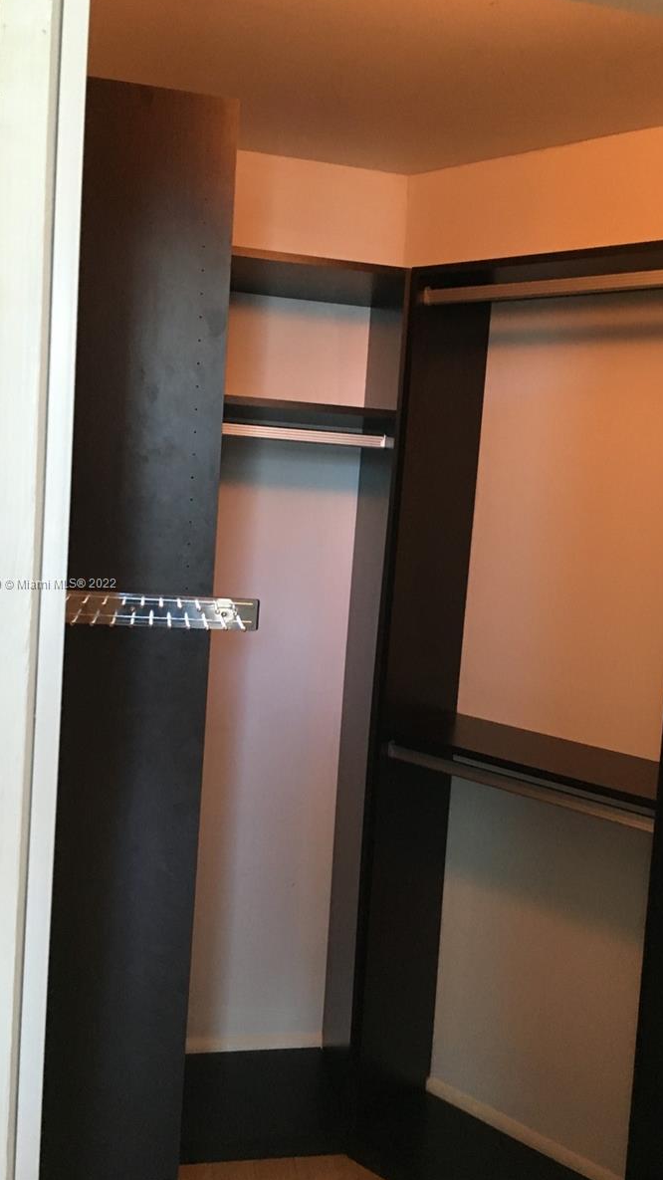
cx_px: 382
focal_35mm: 32
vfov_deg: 61.0
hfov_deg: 36.6
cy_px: 585
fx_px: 1001
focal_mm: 4.15
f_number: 2.2
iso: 160
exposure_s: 1/30
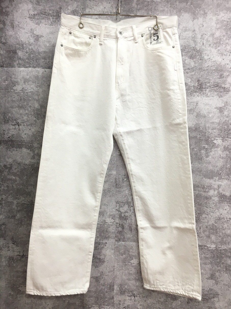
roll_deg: -0.4
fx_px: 258
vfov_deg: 61.7
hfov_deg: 48.2
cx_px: 116
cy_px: 154
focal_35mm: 29
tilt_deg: -2.0
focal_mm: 4.15
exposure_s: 1/33
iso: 40
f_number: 2.2
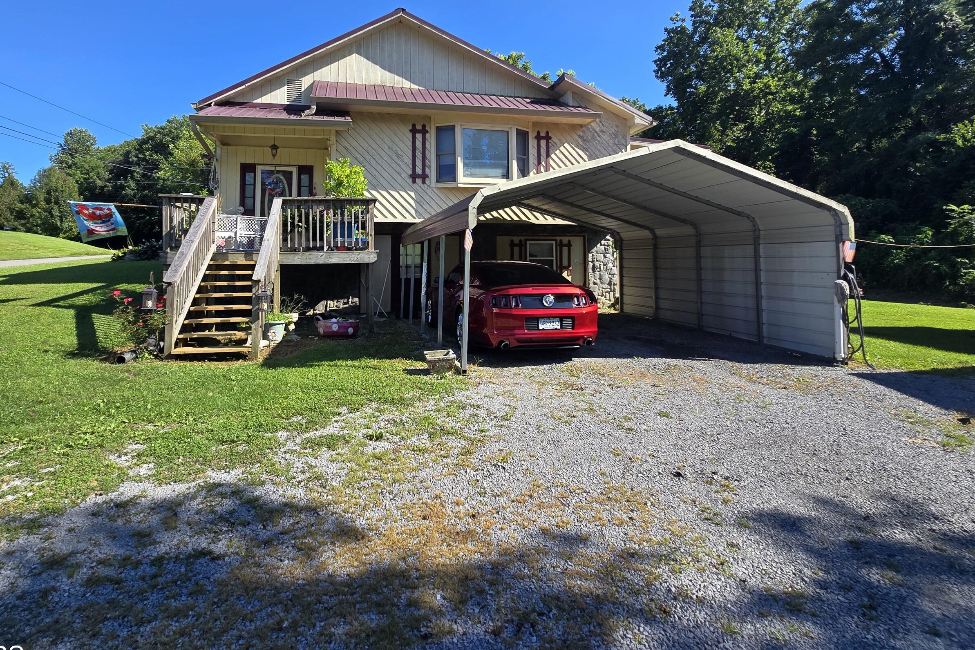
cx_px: 443
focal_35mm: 17
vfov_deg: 69.2
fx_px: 460
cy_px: 238
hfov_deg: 93.0
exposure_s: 1/1202
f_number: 2.2
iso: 50
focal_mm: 2.2
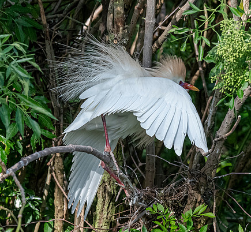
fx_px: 5205
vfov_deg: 2.6
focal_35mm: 659
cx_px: 290
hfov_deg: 2.8
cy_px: 80
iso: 2000
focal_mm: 260
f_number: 8
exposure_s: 1/2500
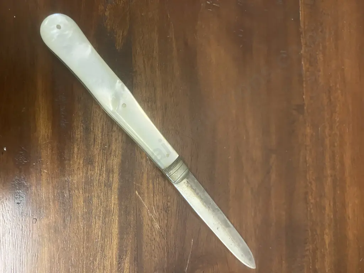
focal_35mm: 28
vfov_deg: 49.7
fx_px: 294
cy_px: 136
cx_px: 182
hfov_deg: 63.4
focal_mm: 3.99
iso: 400
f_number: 1.8
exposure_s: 1/33
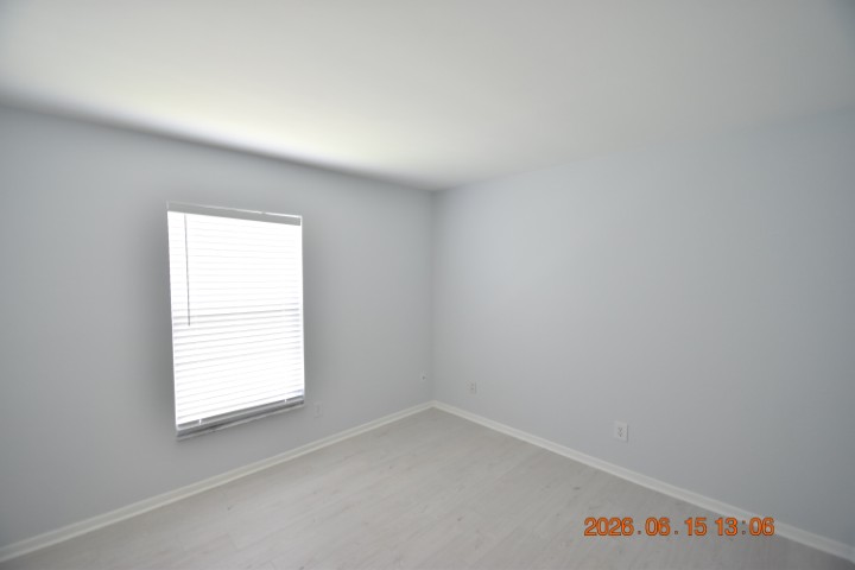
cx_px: 428
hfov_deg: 100.4
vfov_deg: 77.3
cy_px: 285
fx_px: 356
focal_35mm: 15
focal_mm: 10
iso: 800
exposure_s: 1/125
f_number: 3.5
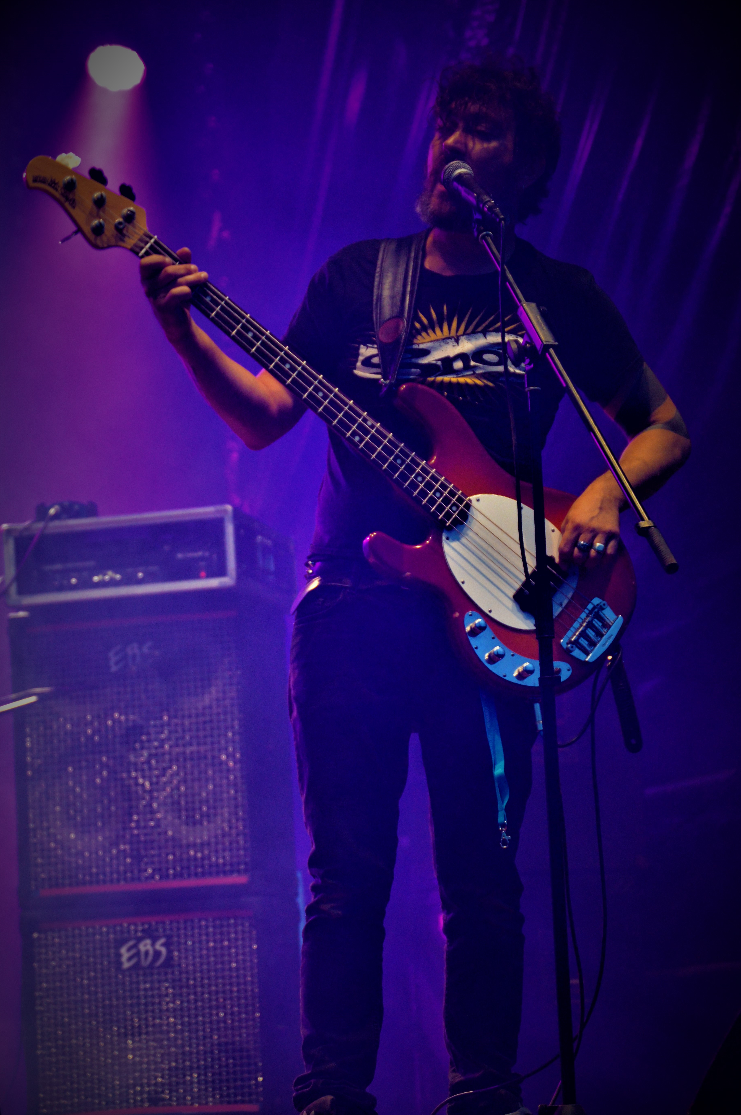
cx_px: 372
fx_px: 3155
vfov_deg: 20.0
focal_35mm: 102
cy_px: 597
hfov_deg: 13.4
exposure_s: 1/125
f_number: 4.2
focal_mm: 62
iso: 1400
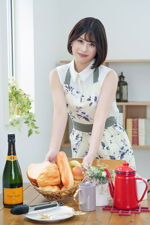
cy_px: 112
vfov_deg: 27.3
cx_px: 75
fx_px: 463
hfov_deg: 18.4
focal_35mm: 74
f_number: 4
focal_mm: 74
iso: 1600
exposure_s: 1/200
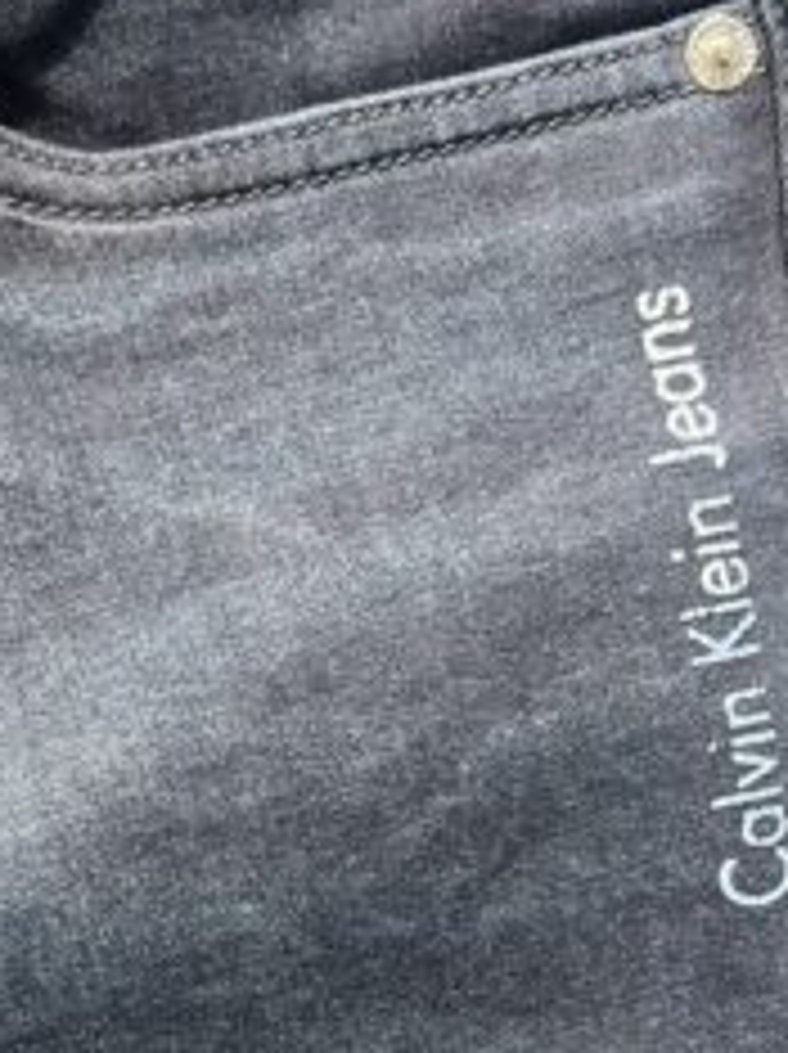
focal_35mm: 89
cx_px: 99
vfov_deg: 21.7
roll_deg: -2.7
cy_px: 873
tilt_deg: -2.0
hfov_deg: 16.4
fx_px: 2706
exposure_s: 1/50
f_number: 1.5
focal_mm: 5.7
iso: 125
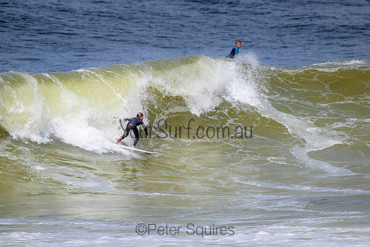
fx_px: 8224
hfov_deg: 2.6
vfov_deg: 1.7
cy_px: 124
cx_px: 185
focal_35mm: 800
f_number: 11
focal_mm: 800
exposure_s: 1/2000
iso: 560
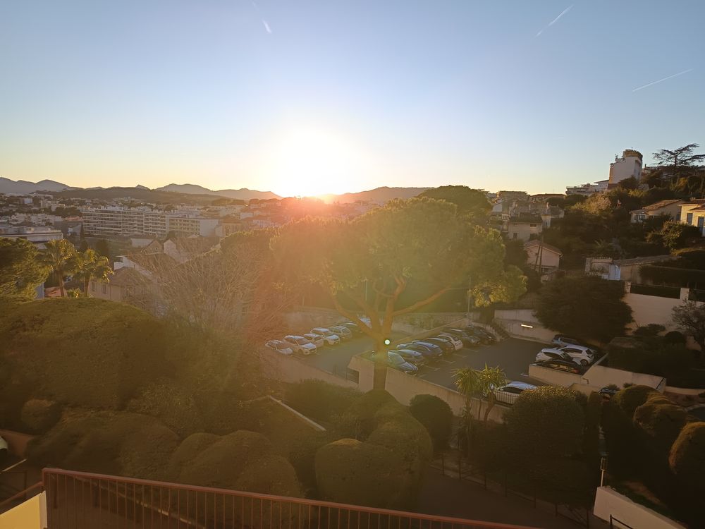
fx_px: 489
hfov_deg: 71.6
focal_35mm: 24
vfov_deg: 56.8
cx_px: 352
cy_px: 264
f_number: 1.7
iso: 50
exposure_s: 1/221
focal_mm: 5.31
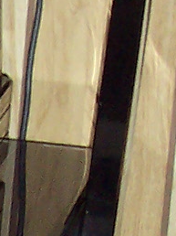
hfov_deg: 3.2
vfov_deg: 4.3
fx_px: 3049
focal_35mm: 449
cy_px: 602
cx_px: -514
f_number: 3.4
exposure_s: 1/60
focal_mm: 8.6
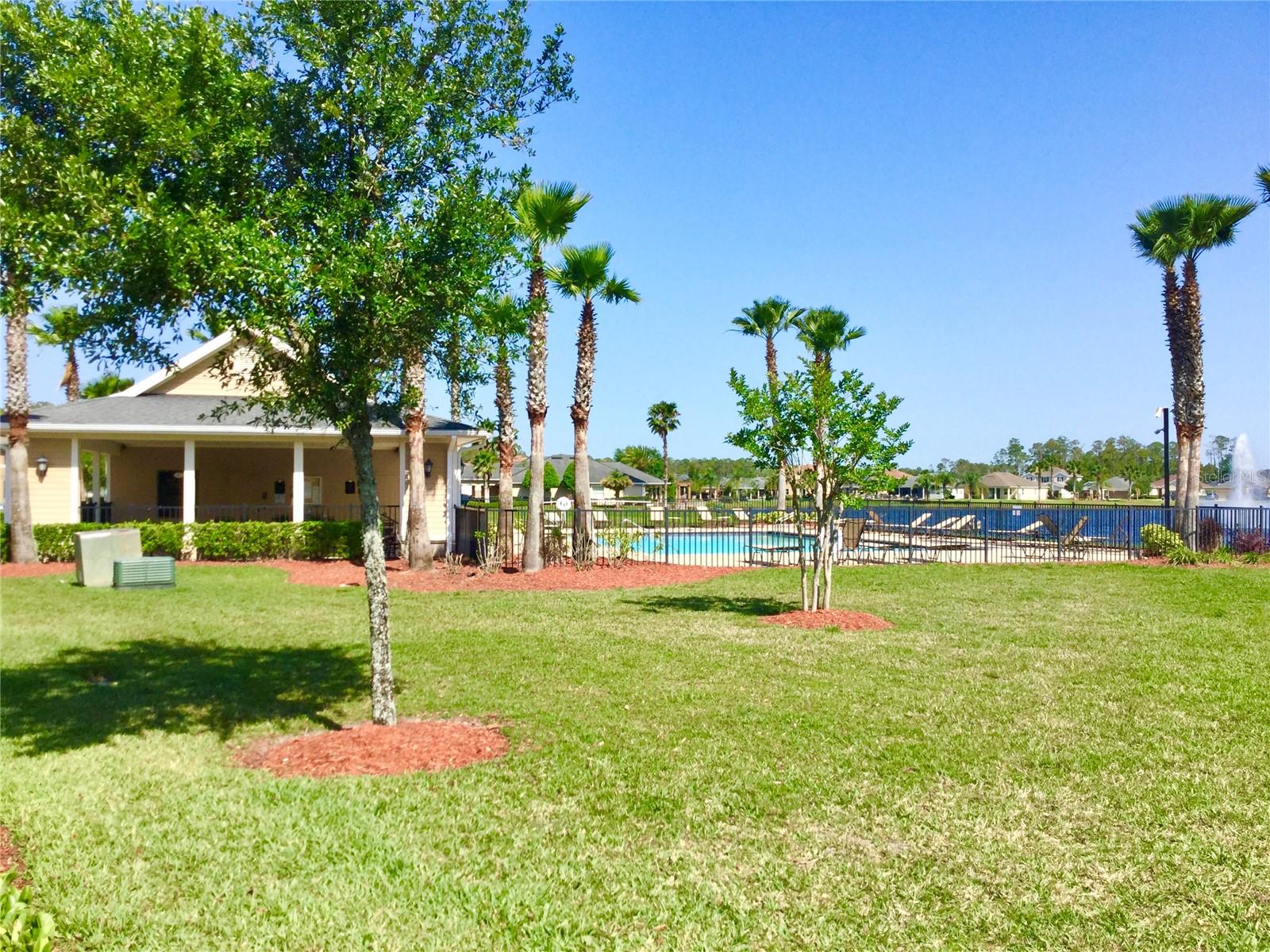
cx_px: 635
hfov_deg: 58.4
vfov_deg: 45.4
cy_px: 476
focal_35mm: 31
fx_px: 1137
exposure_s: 1/1335
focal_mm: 3.3
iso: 25
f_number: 2.4
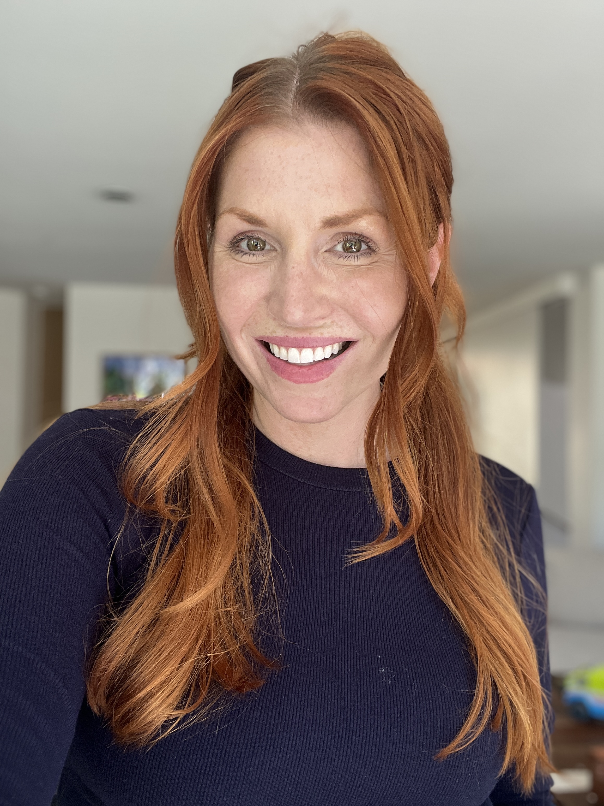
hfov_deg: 46.8
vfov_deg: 60.0
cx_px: 302
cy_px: 403
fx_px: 698
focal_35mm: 30
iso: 100
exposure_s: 1/109
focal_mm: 2.71
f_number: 2.2
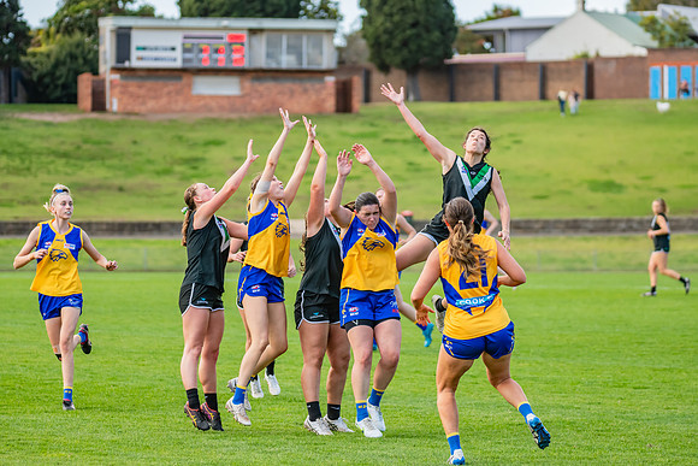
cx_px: 348
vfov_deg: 7.7
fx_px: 3472
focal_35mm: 179
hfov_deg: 11.5
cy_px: 233
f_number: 4.5
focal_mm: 170
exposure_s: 1/1600
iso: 800
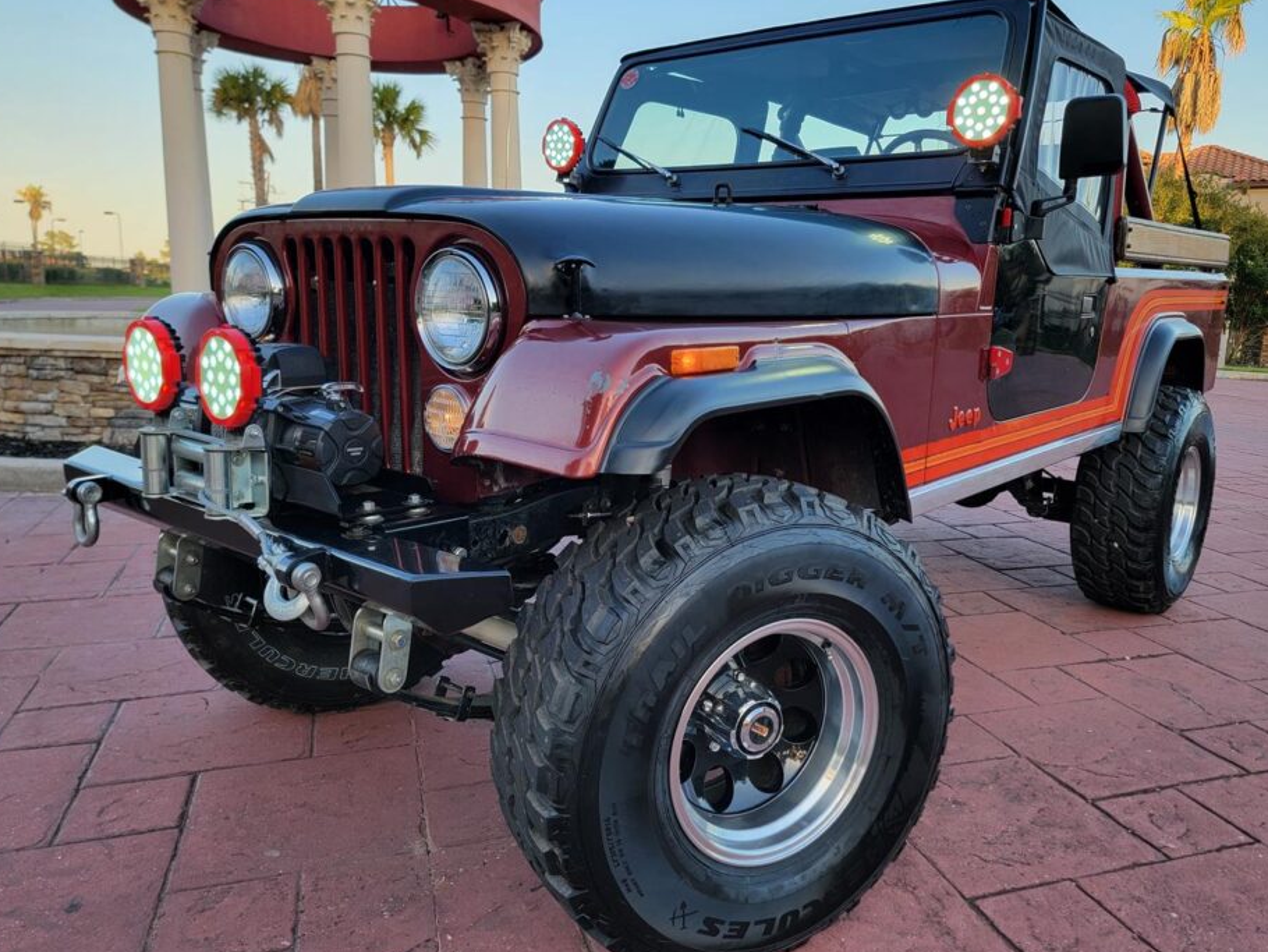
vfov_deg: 51.4
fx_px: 989
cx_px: 672
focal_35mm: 27
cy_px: 468
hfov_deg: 65.3
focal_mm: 6.7
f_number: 1.8
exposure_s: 1/120
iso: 32
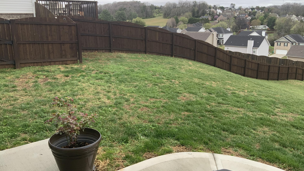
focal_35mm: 32
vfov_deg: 36.7
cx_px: 152
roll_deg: +0.1
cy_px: 79
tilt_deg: -11.8
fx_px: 258
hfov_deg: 61.0
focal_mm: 3
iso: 32
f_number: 1.8
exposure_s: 1/120
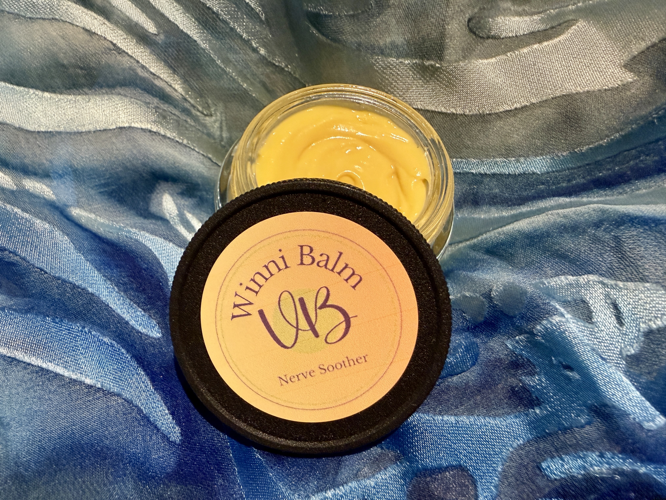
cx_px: 333
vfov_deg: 56.8
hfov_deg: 71.6
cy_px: 250
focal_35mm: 24
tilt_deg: -50.8
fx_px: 462
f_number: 2.2
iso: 320
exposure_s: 1/60
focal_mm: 2.22
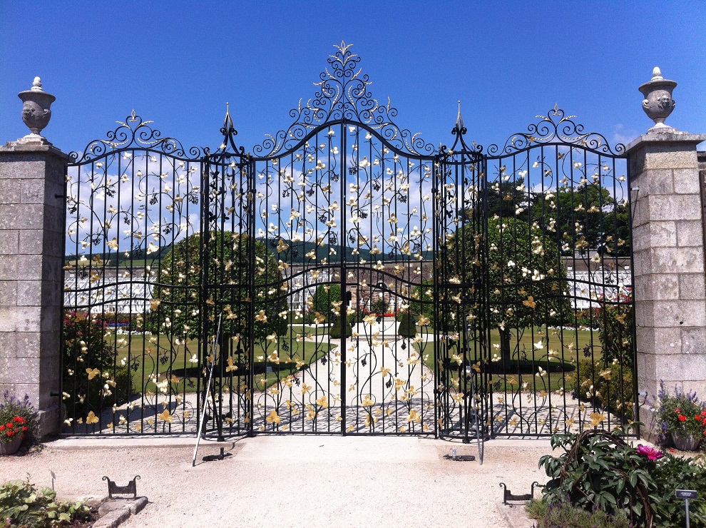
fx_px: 713
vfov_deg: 40.6
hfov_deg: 52.7
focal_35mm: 35
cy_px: 264
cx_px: 353
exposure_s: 1/1885
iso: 80
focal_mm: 3.85
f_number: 2.8
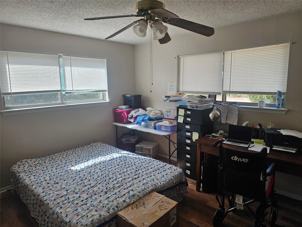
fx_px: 201
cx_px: 151
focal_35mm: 23
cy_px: 114
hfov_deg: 73.9
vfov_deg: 58.9
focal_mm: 6.3
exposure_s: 1/359
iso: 64
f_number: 1.7
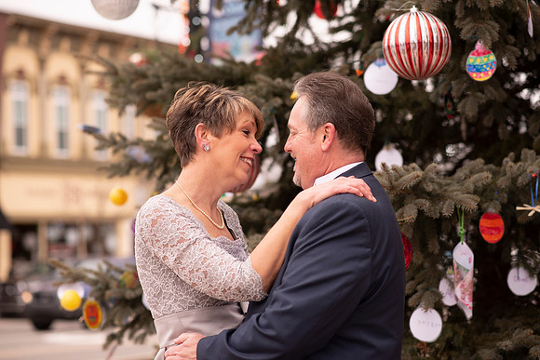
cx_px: 270
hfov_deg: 23.9
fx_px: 1275
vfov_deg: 16.1
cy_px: 180
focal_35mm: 85
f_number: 2.5
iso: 100
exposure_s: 1/125
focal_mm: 85
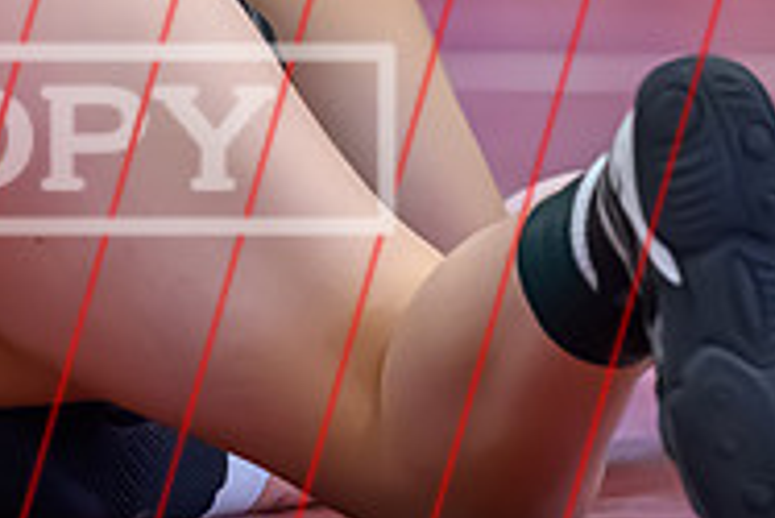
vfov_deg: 2.4
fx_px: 12323
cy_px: 501
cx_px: -276
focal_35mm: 572
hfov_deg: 3.6
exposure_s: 1/640
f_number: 2.8
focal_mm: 130
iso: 10000
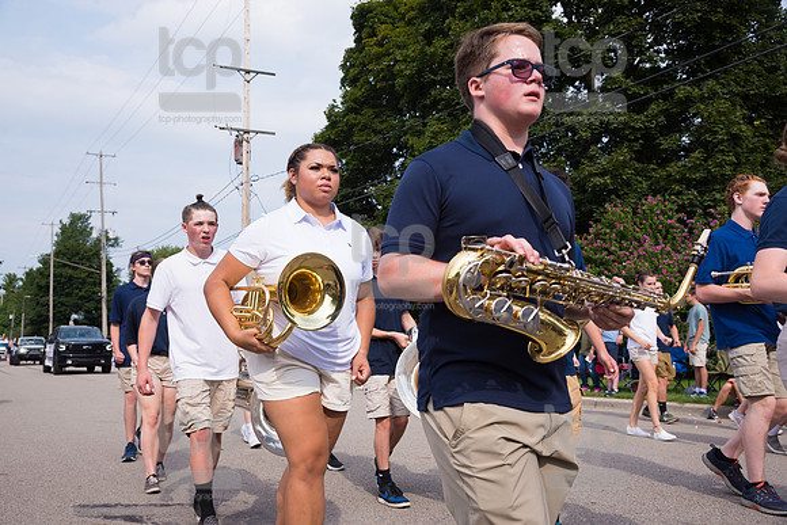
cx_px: 394
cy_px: 262
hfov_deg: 55.8
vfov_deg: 38.9
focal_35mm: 34
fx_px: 743
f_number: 6.3
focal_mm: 34
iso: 160
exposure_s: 1/500
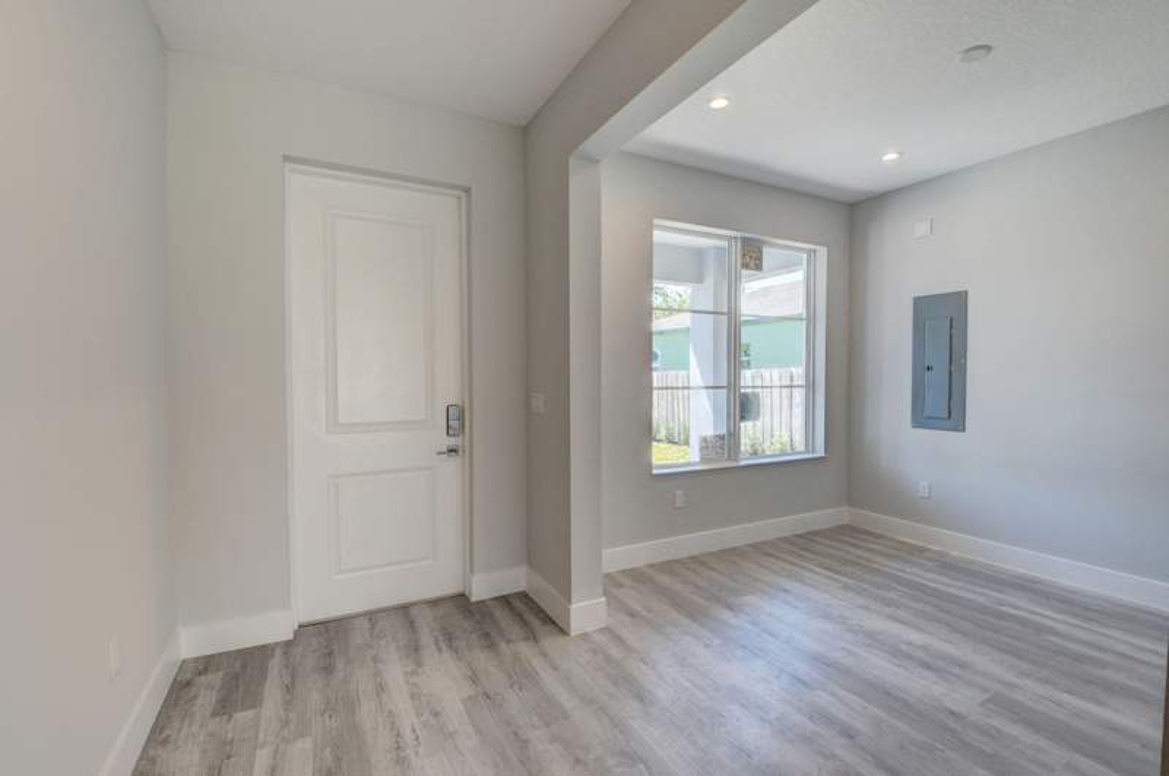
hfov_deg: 100.5
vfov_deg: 77.2
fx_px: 486
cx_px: 584
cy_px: 388
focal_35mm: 15
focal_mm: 10
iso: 640
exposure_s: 1/40
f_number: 8
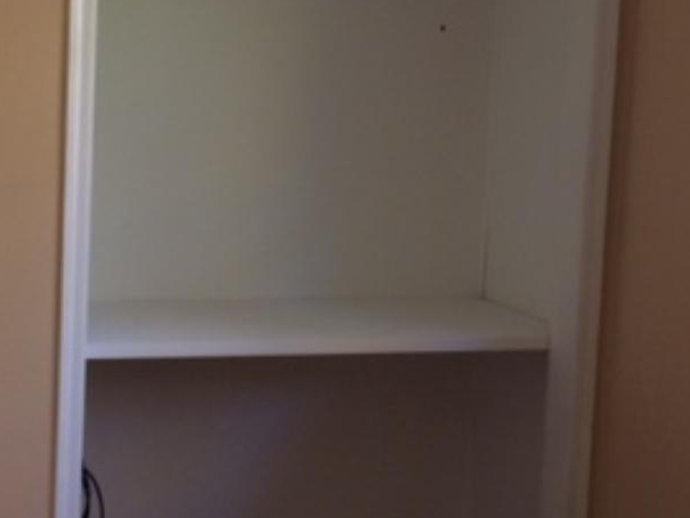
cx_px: 315
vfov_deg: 21.3
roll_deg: -0.4
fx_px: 1376
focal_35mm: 69
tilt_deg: -6.1
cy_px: 220
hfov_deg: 28.1
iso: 125
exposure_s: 1/30
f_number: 2.2
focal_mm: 4.15
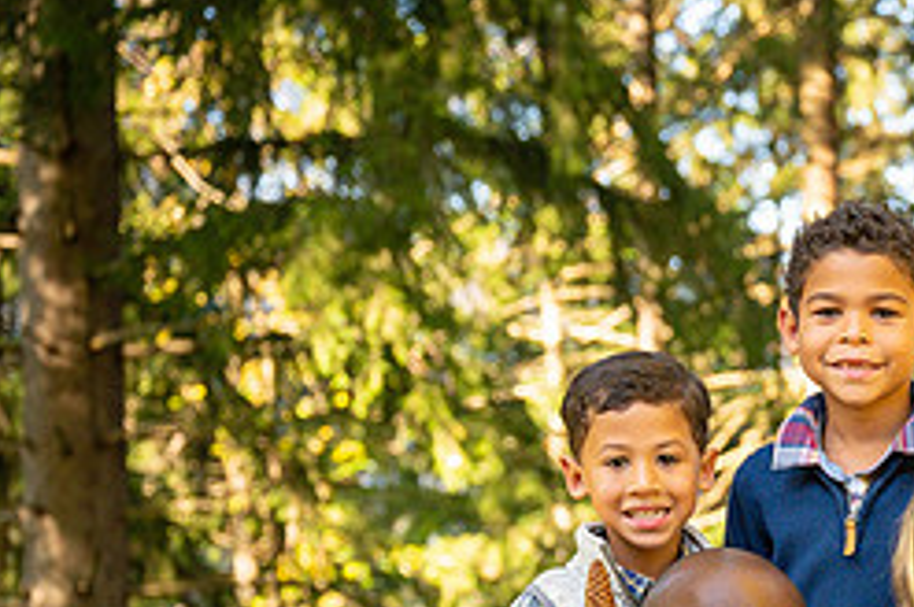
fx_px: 2916
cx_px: 1003
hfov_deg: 17.2
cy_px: 666
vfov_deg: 11.7
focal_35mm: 115
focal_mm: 49
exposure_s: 1/800
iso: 400
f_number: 3.5
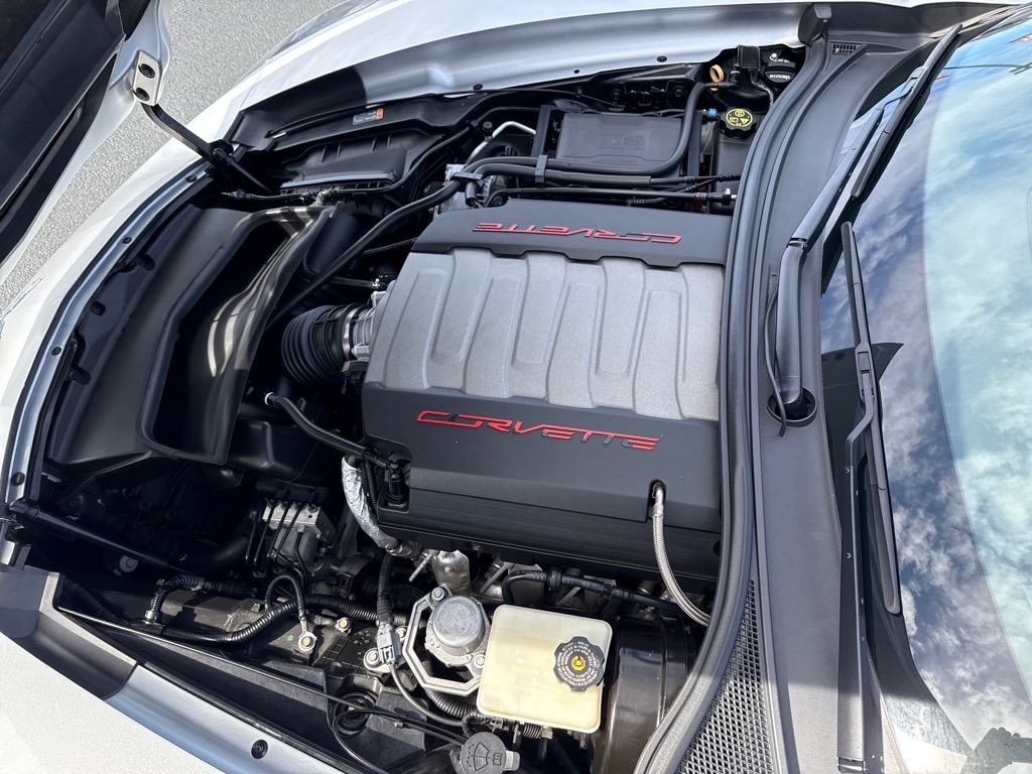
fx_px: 716
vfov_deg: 56.8
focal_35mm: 24
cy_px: 387
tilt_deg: -54.9
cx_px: 516
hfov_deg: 71.6
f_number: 1.78
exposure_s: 1/689
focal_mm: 6.76
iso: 100
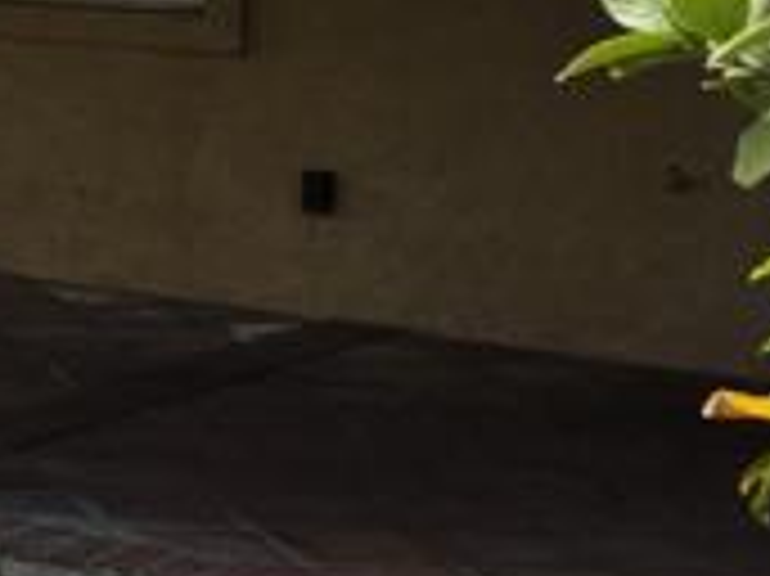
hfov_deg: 11.5
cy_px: -9
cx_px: -1139
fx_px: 3068
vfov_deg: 10.6
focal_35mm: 138
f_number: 1.7
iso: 80
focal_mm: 6.3
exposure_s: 1/7944
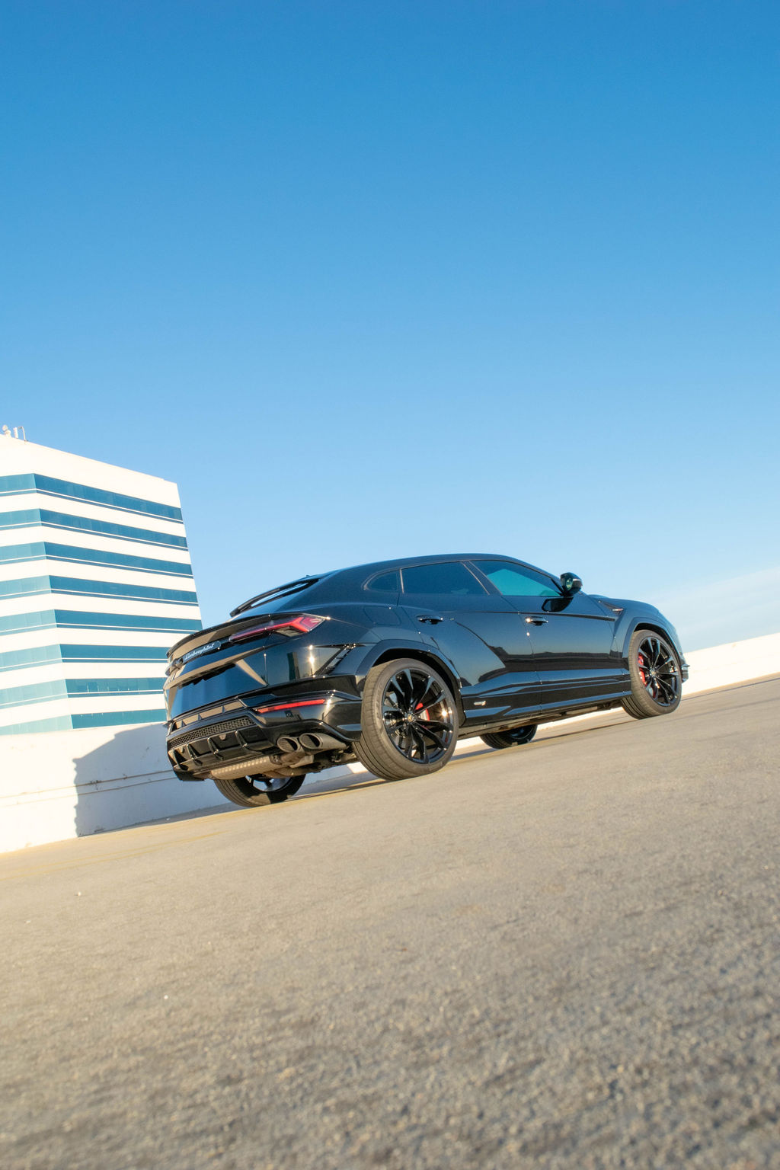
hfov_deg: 47.9
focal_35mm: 27
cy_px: 585
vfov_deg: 67.4
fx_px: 877
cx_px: 390
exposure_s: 1/400
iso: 400
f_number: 11
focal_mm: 18
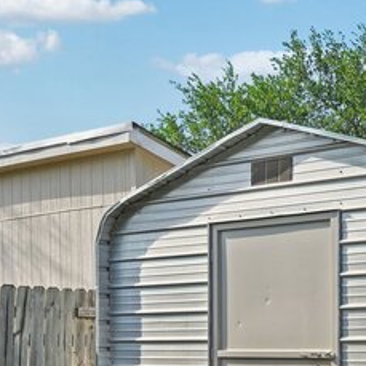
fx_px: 825
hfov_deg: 23.2
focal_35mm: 69
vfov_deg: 24.6
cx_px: 425
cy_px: 290
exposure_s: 1/320
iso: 400
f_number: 8
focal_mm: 29
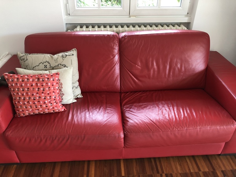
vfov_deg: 49.7
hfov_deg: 63.4
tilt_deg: -33.1
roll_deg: +1.2
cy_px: 88
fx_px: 191
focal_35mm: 28
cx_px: 118
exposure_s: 1/30
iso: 32
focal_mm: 4
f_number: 1.8
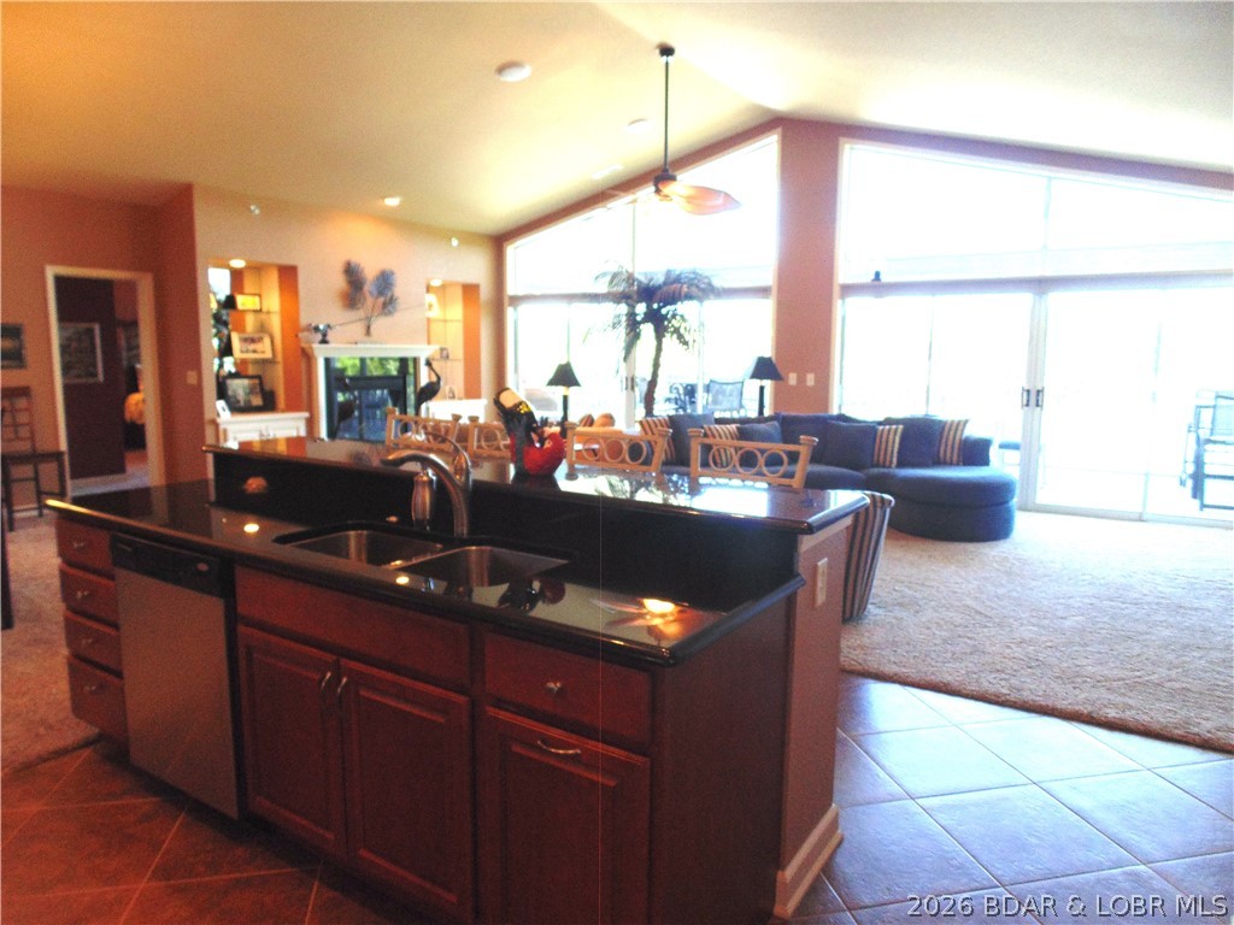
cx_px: 617
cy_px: 462
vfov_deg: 61.1
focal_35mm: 22
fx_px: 784
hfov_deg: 76.4
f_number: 3.1
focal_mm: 4
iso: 100
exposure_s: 1/30
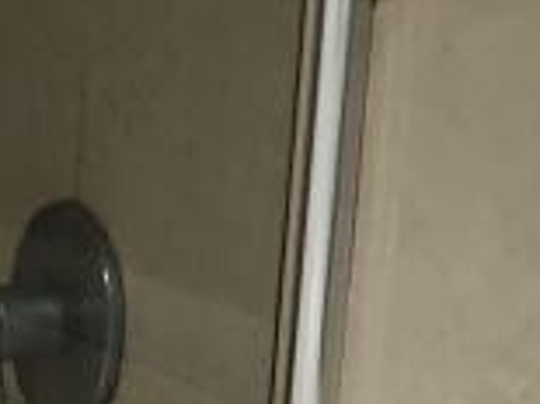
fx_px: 2884
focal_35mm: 185
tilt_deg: -24.6
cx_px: -226
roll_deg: +0.0
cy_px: 1083
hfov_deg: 10.4
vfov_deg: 7.3
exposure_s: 1/11
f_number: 1.8
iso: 100
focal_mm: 4
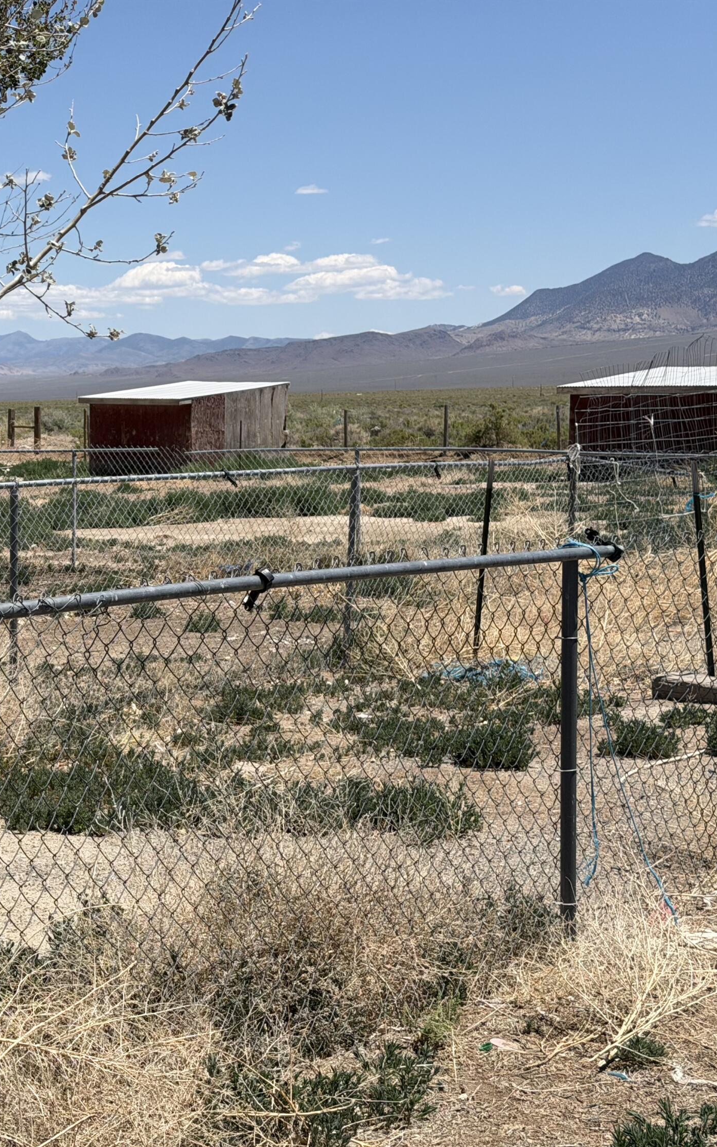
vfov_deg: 30.2
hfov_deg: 18.8
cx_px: 65
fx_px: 2126
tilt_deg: -4.9
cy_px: 573
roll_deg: -0.1
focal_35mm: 68
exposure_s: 1/7143
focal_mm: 6.76
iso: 80
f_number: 1.78
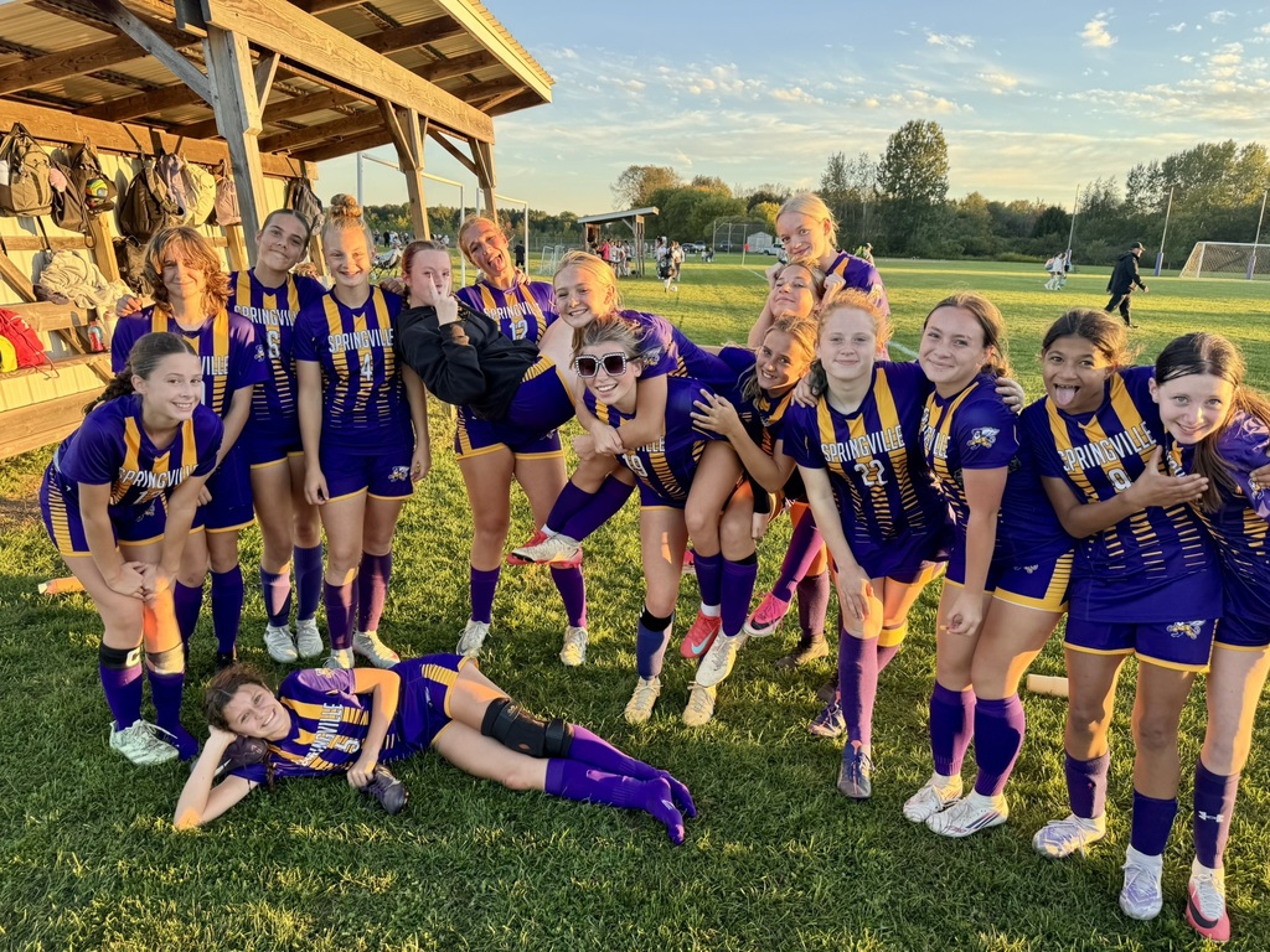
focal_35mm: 24
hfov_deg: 71.6
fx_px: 881
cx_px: 635
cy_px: 476
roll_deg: -2.4
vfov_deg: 56.8
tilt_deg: -14.2
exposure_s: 1/287
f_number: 1.78
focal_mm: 6.76
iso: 80
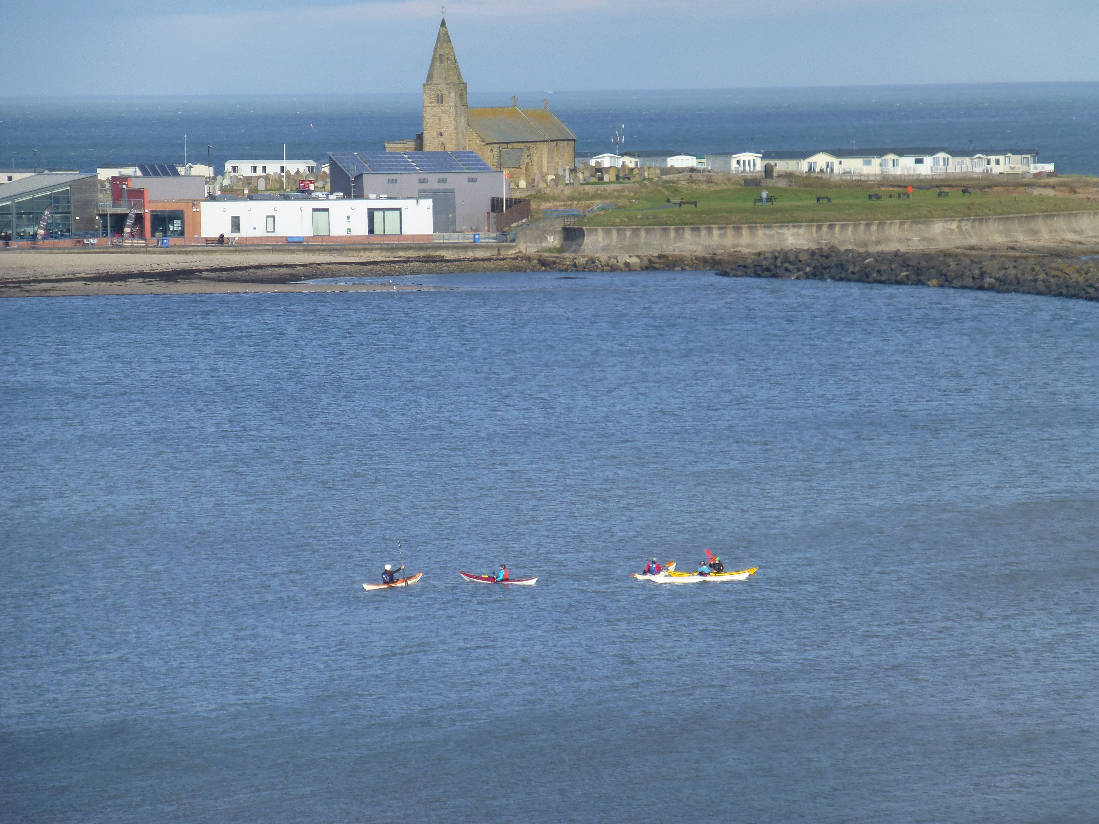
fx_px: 7334
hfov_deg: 8.6
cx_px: 550
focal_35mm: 231
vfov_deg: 6.4
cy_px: 412
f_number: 5.6
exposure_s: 1/400
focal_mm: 41.3
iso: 100
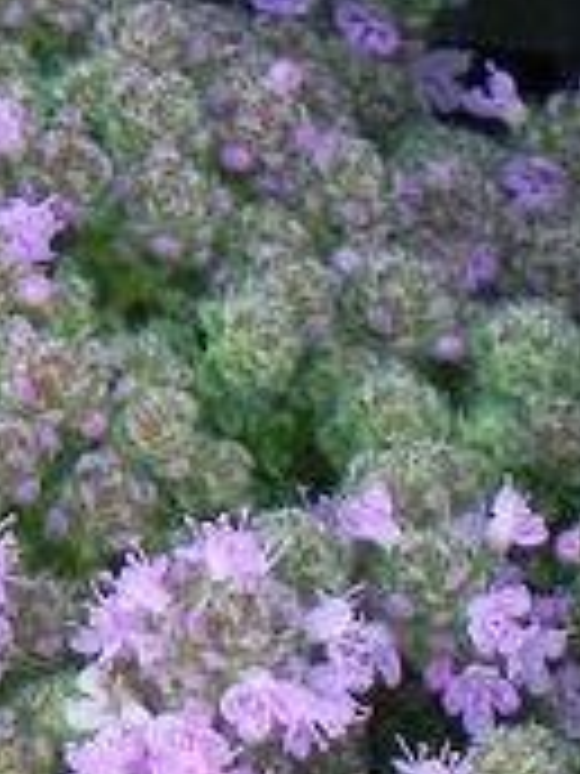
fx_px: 25736
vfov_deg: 1.7
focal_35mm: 1152
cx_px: -67
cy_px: 1548
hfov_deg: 1.3
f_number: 5
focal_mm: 44
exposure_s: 1/80
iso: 160
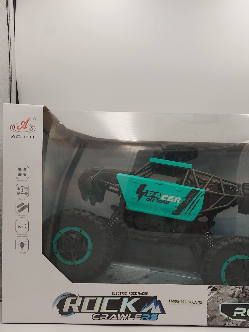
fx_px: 345
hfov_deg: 38.8
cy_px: 248
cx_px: 180
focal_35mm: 36
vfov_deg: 49.4
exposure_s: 1/120
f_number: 1.8
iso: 50
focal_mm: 5.23
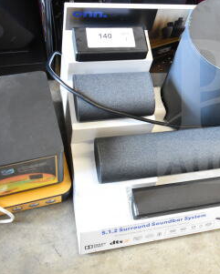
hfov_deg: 23.4
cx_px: 259
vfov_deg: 31.4
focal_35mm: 60
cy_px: 112
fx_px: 488
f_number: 4
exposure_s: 1/60
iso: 1600
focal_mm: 21
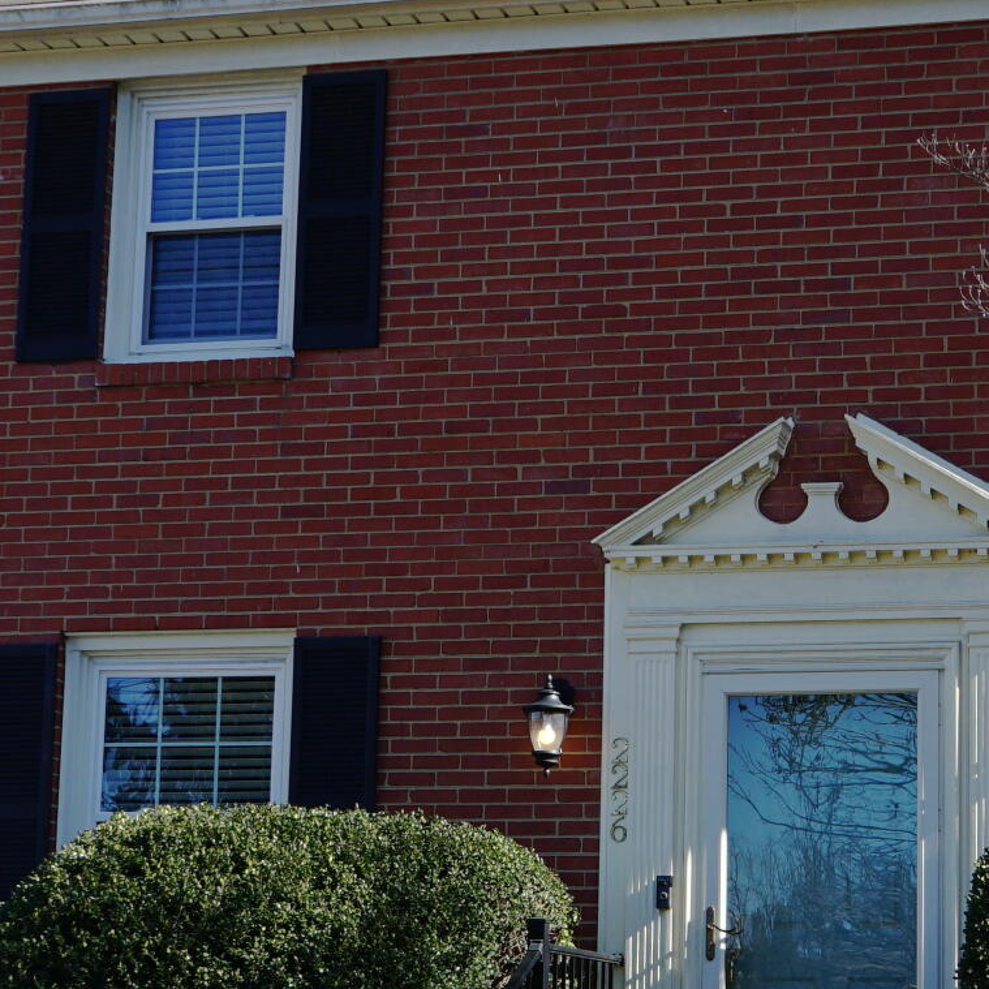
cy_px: 606
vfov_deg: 18.5
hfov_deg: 18.4
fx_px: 3038
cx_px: 652
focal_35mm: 94
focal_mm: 28
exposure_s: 1/100
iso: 100
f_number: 9
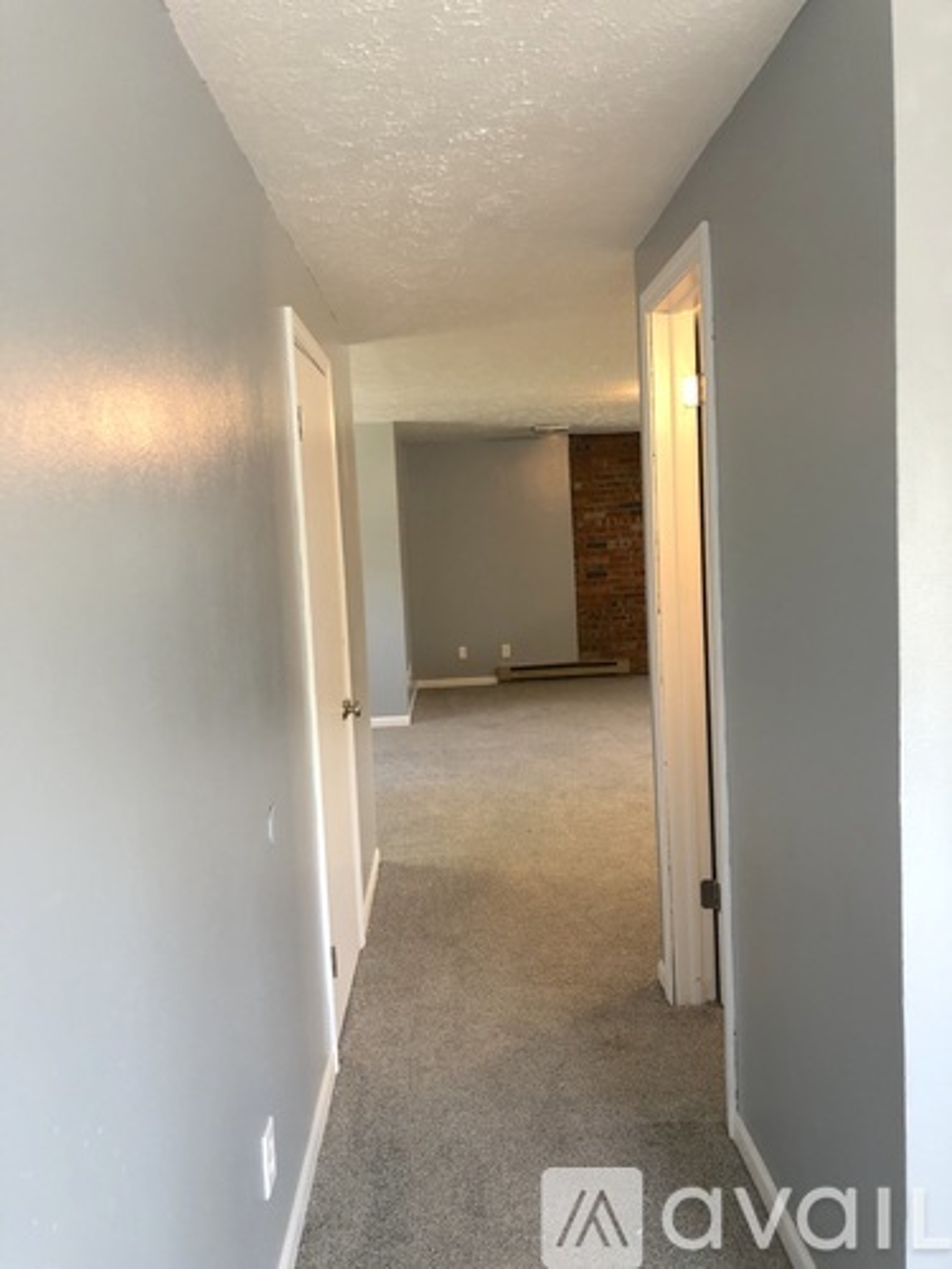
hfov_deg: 49.7
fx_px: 1027
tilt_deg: -5.8
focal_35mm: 28
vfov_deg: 63.4
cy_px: 634
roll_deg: +3.2
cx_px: 476
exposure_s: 1/15
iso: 40
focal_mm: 4
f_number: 1.8
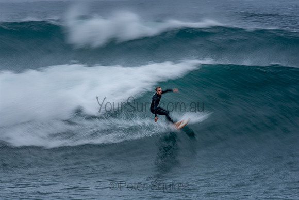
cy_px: 100
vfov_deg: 1.9
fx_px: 5981
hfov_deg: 2.9
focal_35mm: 720
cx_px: 150
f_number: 25
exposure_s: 1/15
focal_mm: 480
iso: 100
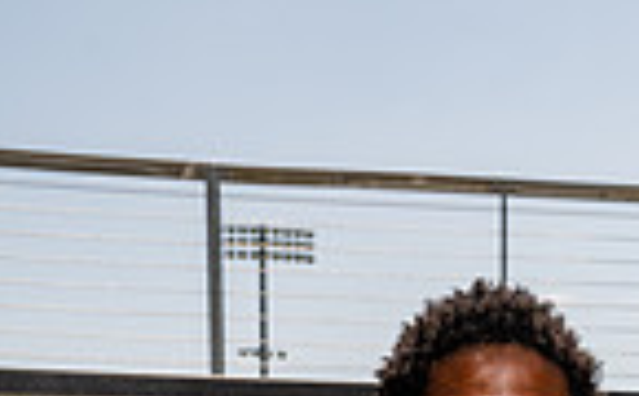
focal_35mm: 111
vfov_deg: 10.2
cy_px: 946
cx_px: 445
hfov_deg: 18.7
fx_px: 1929
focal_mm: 35
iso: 100
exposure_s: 1/250
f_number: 8
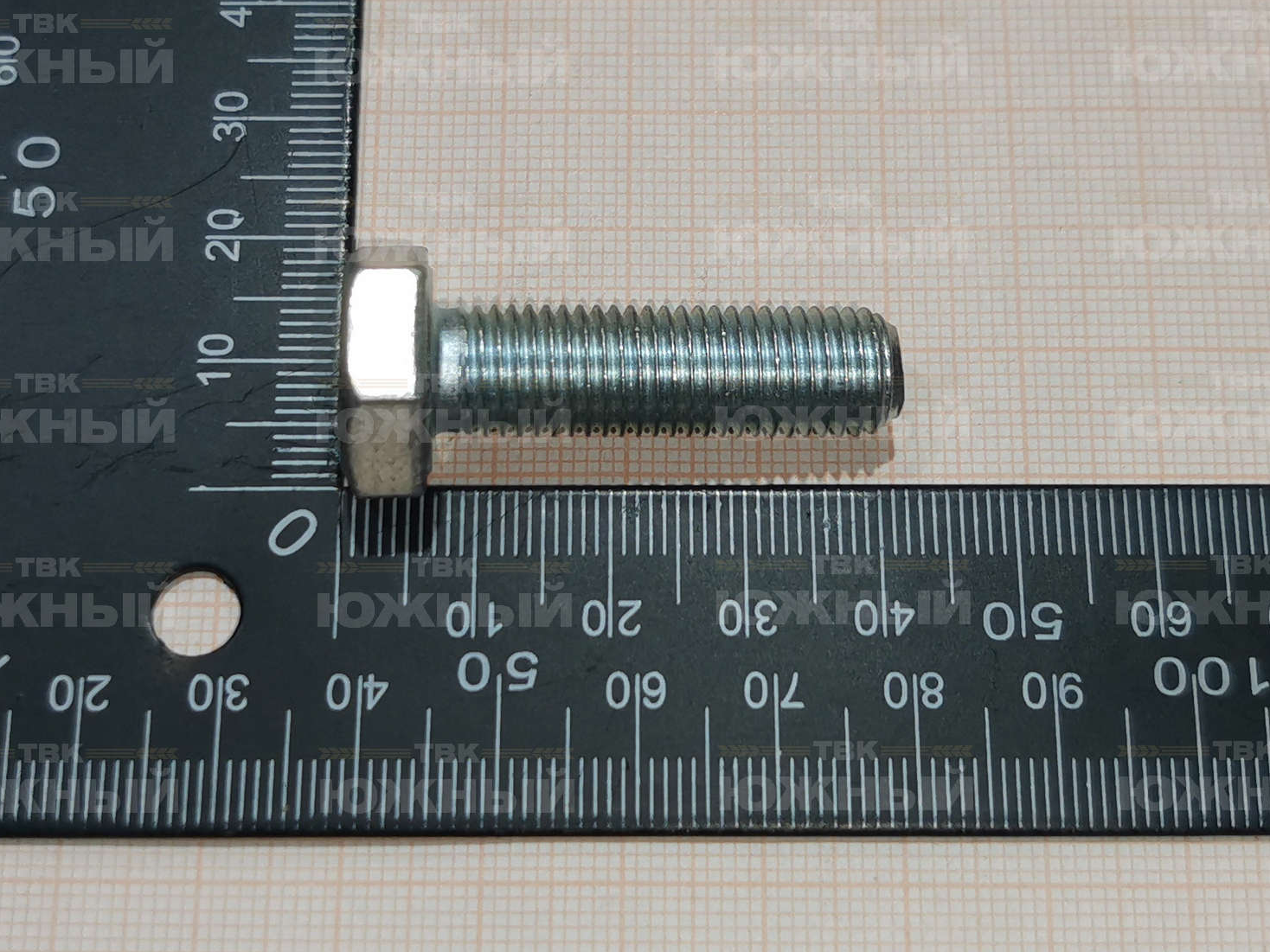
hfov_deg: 54.0
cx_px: 650
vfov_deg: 41.5
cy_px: 351
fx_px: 1247
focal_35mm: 34
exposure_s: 1/100
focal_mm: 4.66
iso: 80
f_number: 1.4
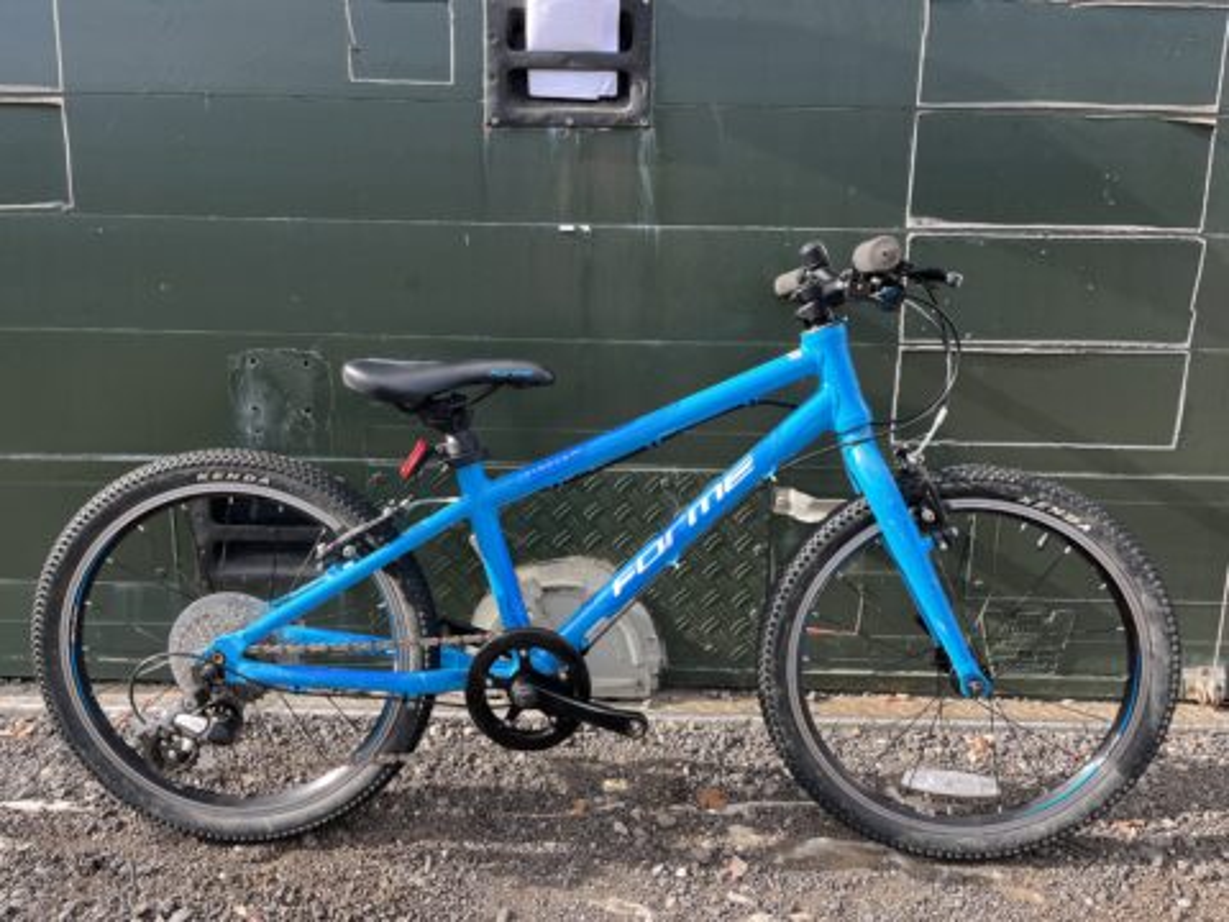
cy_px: 461
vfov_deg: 53.1
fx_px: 923
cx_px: 614
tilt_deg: -9.6
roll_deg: +1.6
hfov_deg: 67.3
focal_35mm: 26
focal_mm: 5.1
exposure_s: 1/608
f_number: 1.6
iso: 50
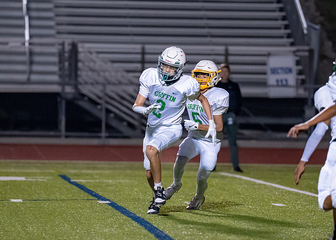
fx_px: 3333
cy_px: 118
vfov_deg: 4.1
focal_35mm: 349
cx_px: 146
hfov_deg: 5.8
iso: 3200
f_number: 2.8
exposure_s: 1/1250
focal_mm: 200
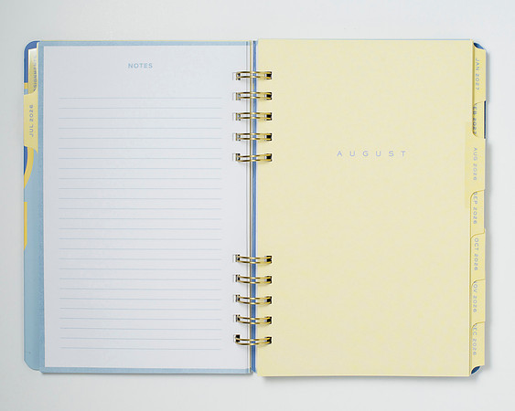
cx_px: 253
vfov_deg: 21.0
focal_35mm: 73
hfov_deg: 26.1
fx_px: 1112
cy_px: 215
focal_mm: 50
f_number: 9
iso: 200
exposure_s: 1/200
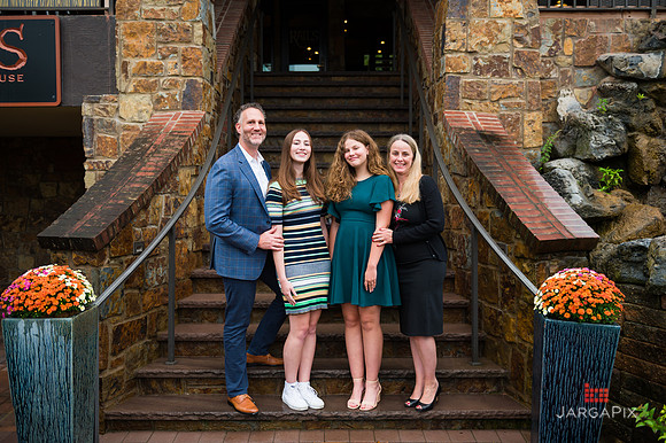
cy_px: 217
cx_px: 334
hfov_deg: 56.3
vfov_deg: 39.2
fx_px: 622
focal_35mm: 34
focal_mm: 32
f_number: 4
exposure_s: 1/400
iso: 200
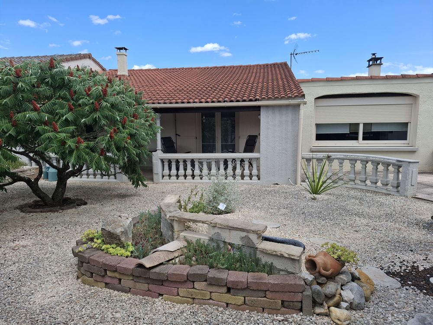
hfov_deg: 73.9
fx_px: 288
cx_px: 216
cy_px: 162
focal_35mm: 23
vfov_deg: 58.9
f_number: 1.8
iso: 50
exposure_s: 1/1244
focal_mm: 5.54
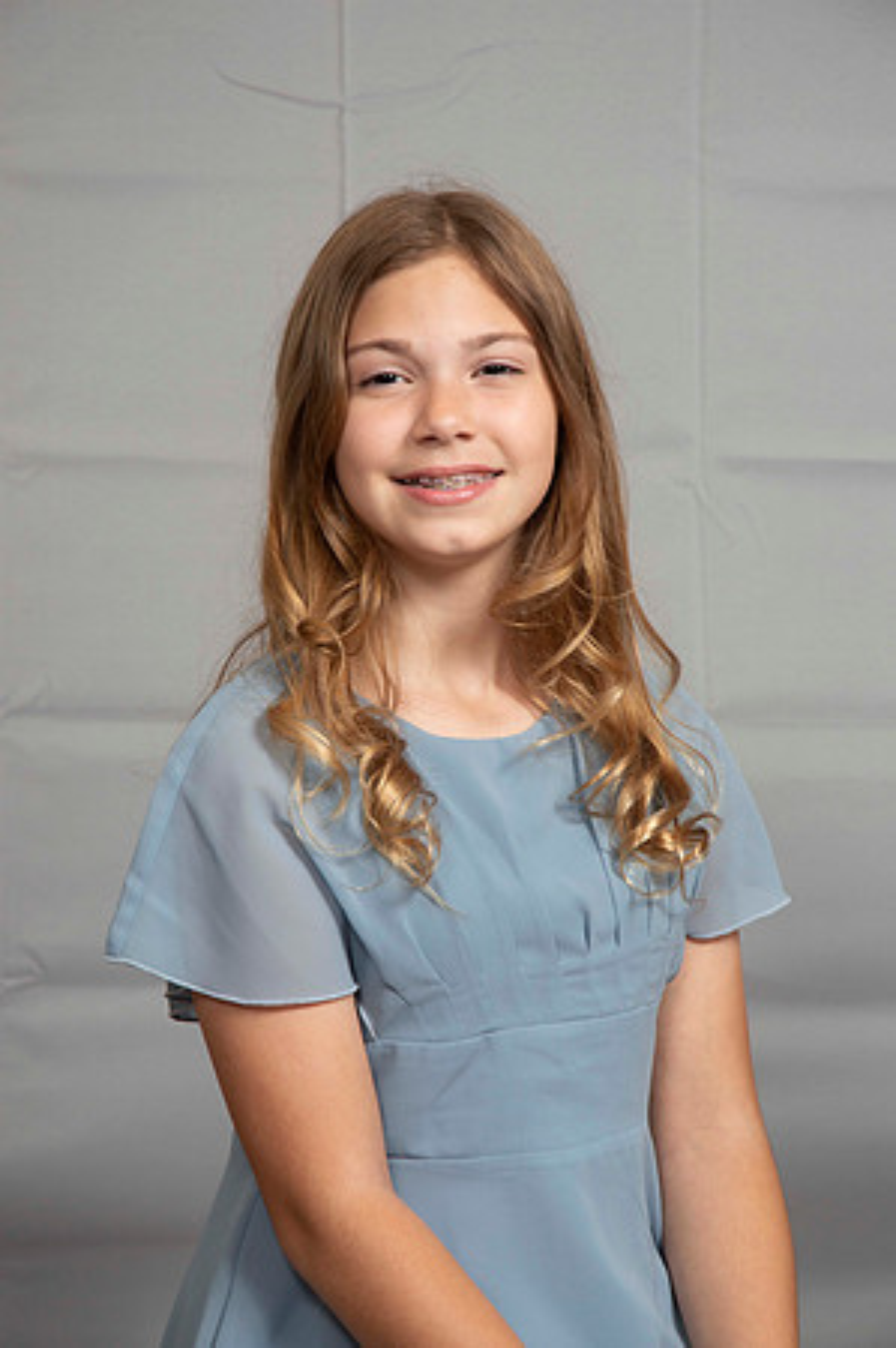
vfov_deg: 19.5
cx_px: 448
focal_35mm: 105
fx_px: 3929
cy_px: 674
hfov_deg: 13.0
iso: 100
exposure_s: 1/60
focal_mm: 70
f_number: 6.3
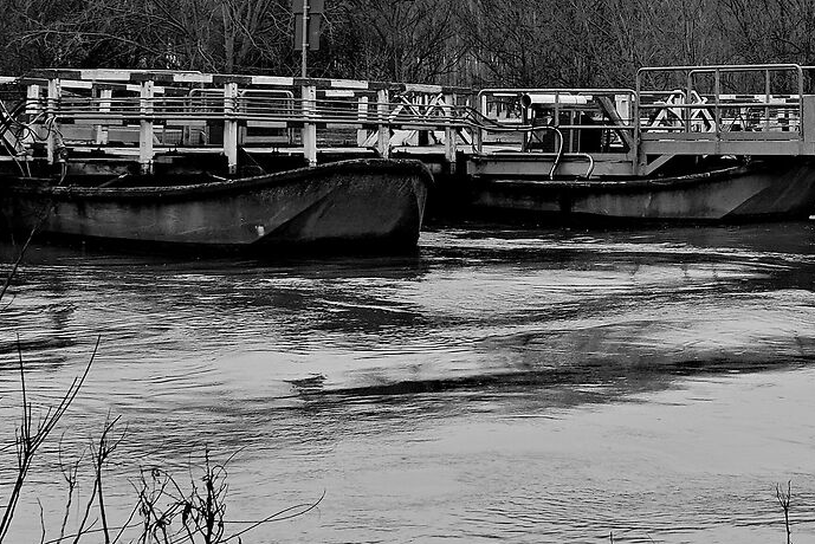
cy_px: 141
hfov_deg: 21.0
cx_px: 789
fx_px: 2129
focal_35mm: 94
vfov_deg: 14.5
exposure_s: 1/240
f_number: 5.6
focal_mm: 18
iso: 320
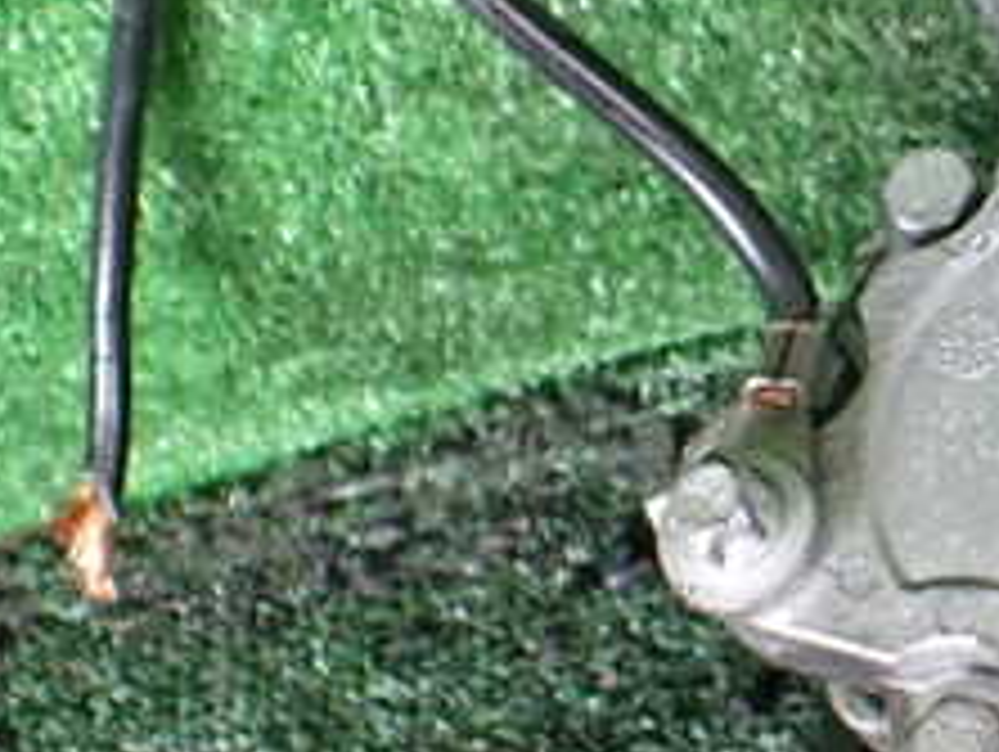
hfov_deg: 22.4
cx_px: 1174
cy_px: 378
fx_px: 2340
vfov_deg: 18.2
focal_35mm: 81
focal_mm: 5.4
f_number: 2.3
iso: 800
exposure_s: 1/50
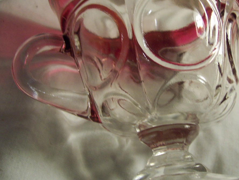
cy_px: 82
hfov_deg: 37.8
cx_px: 157
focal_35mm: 50
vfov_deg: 29.1
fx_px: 345
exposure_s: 1/125
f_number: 2.8
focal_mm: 5.6
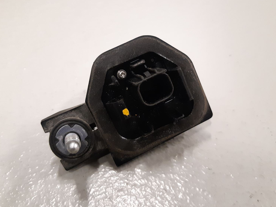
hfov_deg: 51.3
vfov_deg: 39.6
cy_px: 109
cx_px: 145
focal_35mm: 36
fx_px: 287
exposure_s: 1/50
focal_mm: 3.93
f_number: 1.7
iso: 320
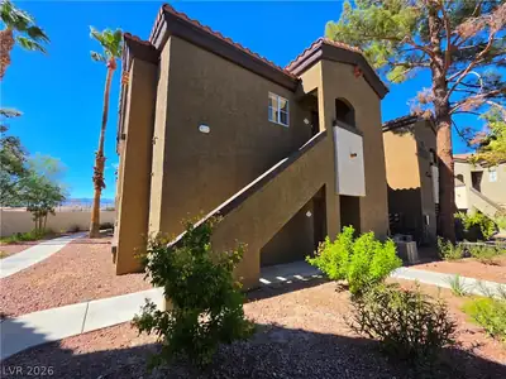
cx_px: 253
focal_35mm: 13
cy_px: 190
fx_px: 190
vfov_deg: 89.9
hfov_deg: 106.2
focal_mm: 2.2
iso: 50
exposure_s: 1/2000
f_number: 1.9
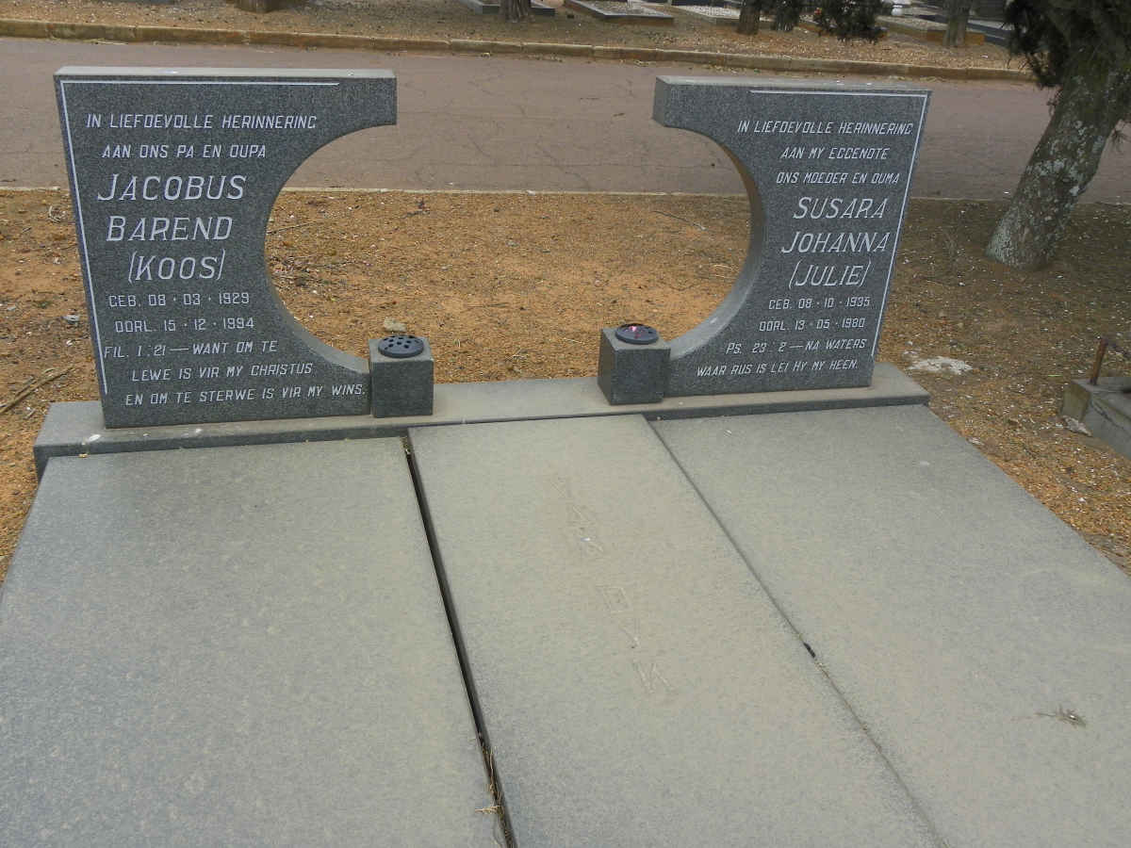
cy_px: 424
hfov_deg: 55.4
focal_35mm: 33
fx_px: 1078
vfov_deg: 42.9
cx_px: 566
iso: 64
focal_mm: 5.9
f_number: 4
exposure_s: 1/160
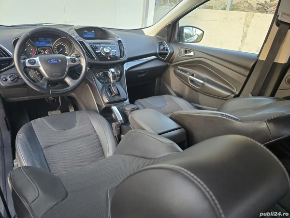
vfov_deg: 58.9
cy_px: 109
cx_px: 145
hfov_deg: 73.9
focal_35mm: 23
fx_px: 193
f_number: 1.7
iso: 250
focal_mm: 6.3
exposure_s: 1/100
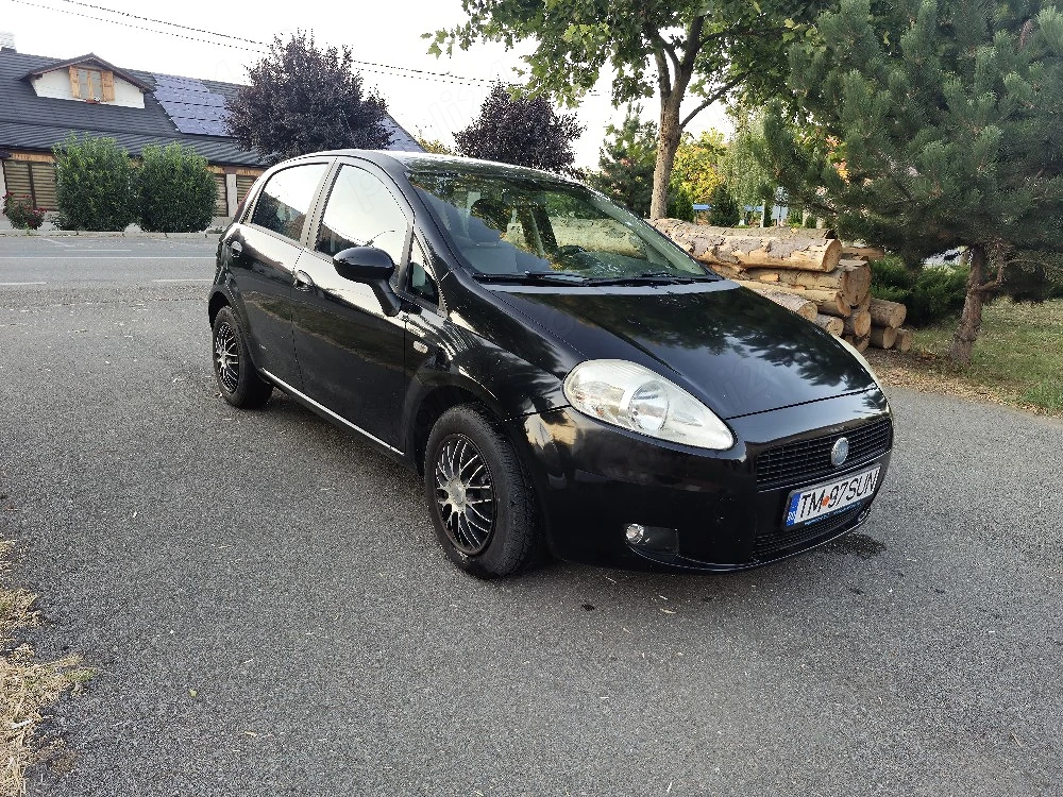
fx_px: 706
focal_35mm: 23
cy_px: 398
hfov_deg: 73.9
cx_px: 532
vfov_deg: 58.9
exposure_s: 1/50
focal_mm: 5.54
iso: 50
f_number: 1.8
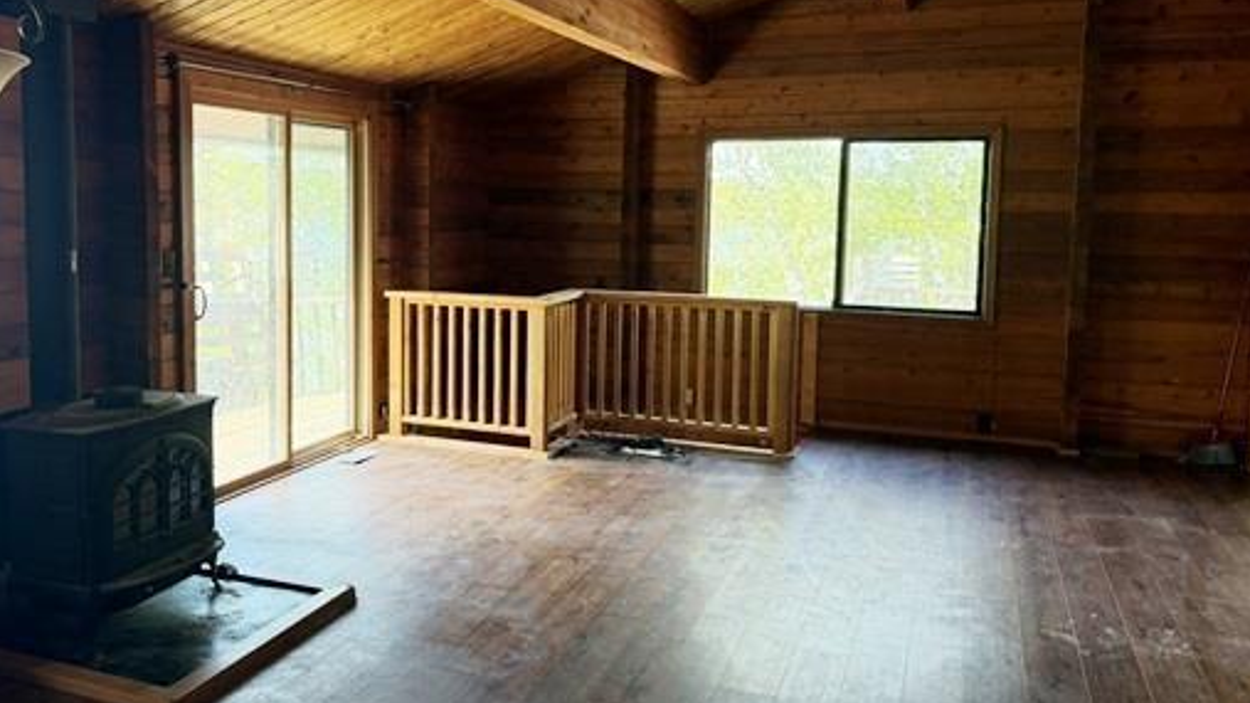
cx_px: 468
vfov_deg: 35.5
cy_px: 281
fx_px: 1094
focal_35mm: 33
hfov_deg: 58.7
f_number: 1.78
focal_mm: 6.76
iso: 200
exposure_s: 1/114
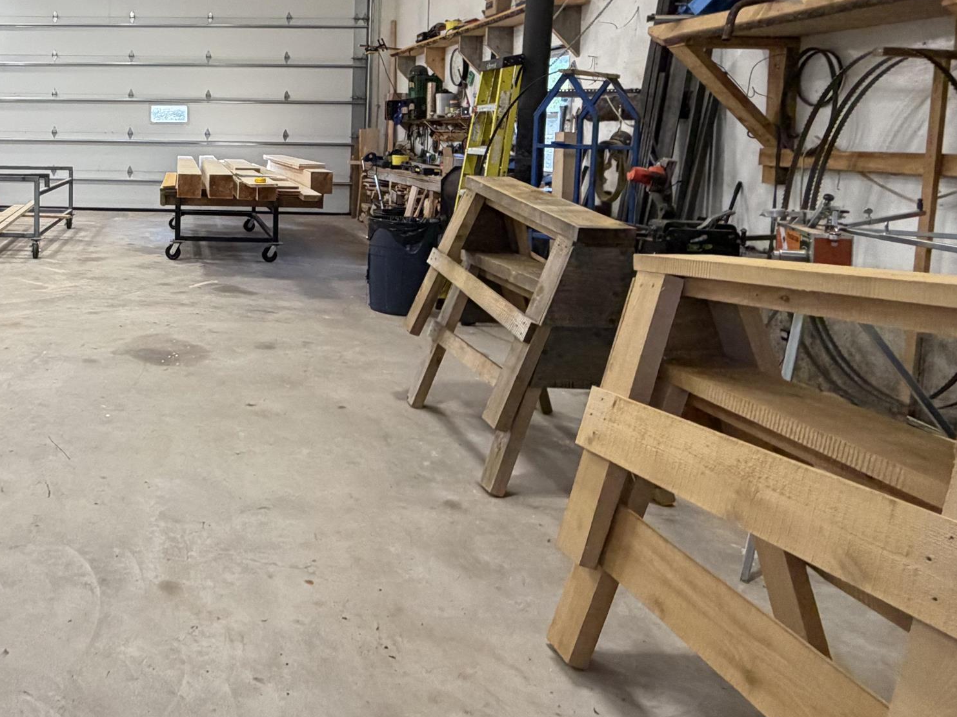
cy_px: 170
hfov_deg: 55.0
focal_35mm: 29
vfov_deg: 46.3
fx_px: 802
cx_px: 128
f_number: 2.2
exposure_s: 1/120
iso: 250
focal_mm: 2.22
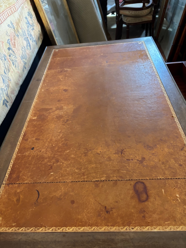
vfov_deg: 67.3
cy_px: 124
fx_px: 186
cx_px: 93
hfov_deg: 53.1
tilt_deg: -43.8
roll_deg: +7.5
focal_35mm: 26
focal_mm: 5.96
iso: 400
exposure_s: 1/60
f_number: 1.6
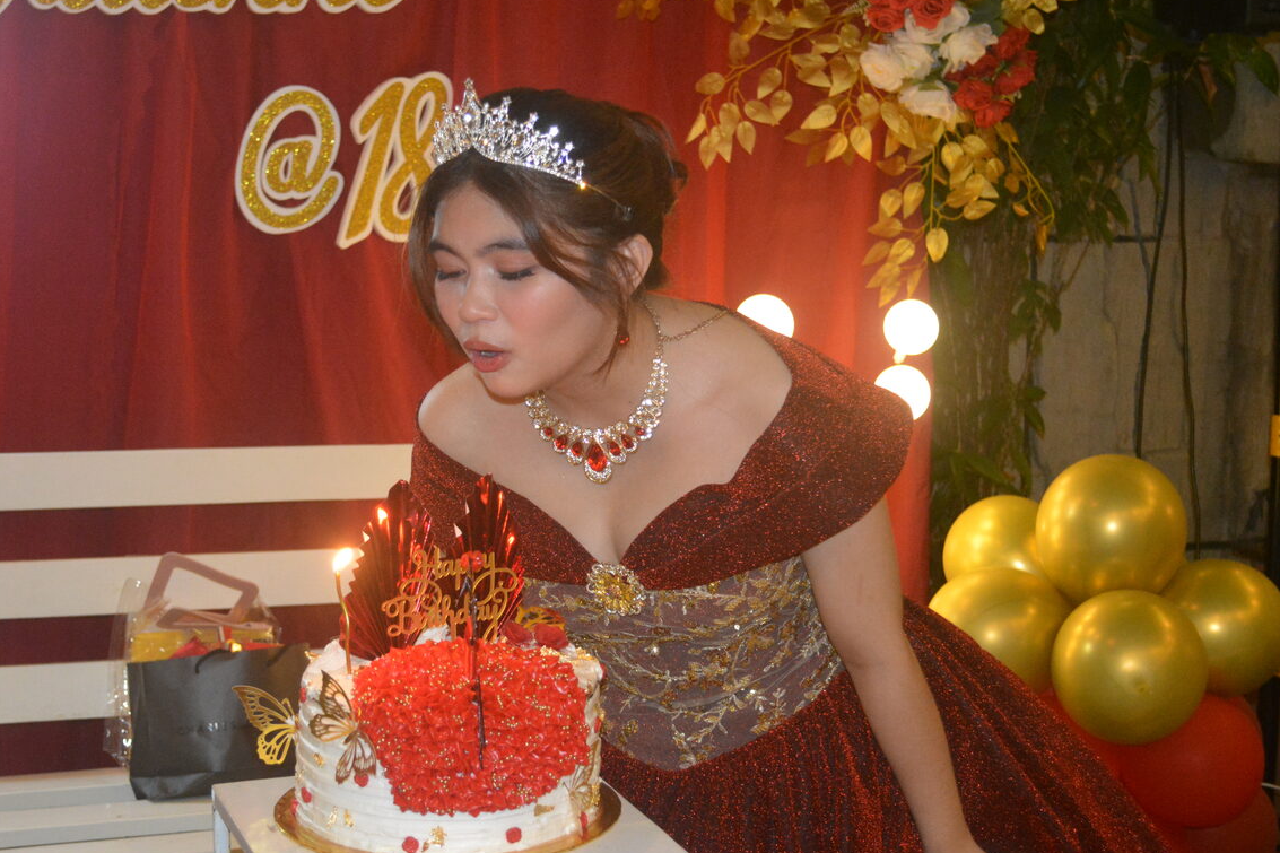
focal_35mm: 63
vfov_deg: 21.6
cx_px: 552
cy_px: 429
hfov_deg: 31.9
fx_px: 2240
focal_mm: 34
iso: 3200
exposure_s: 1/60
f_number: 5
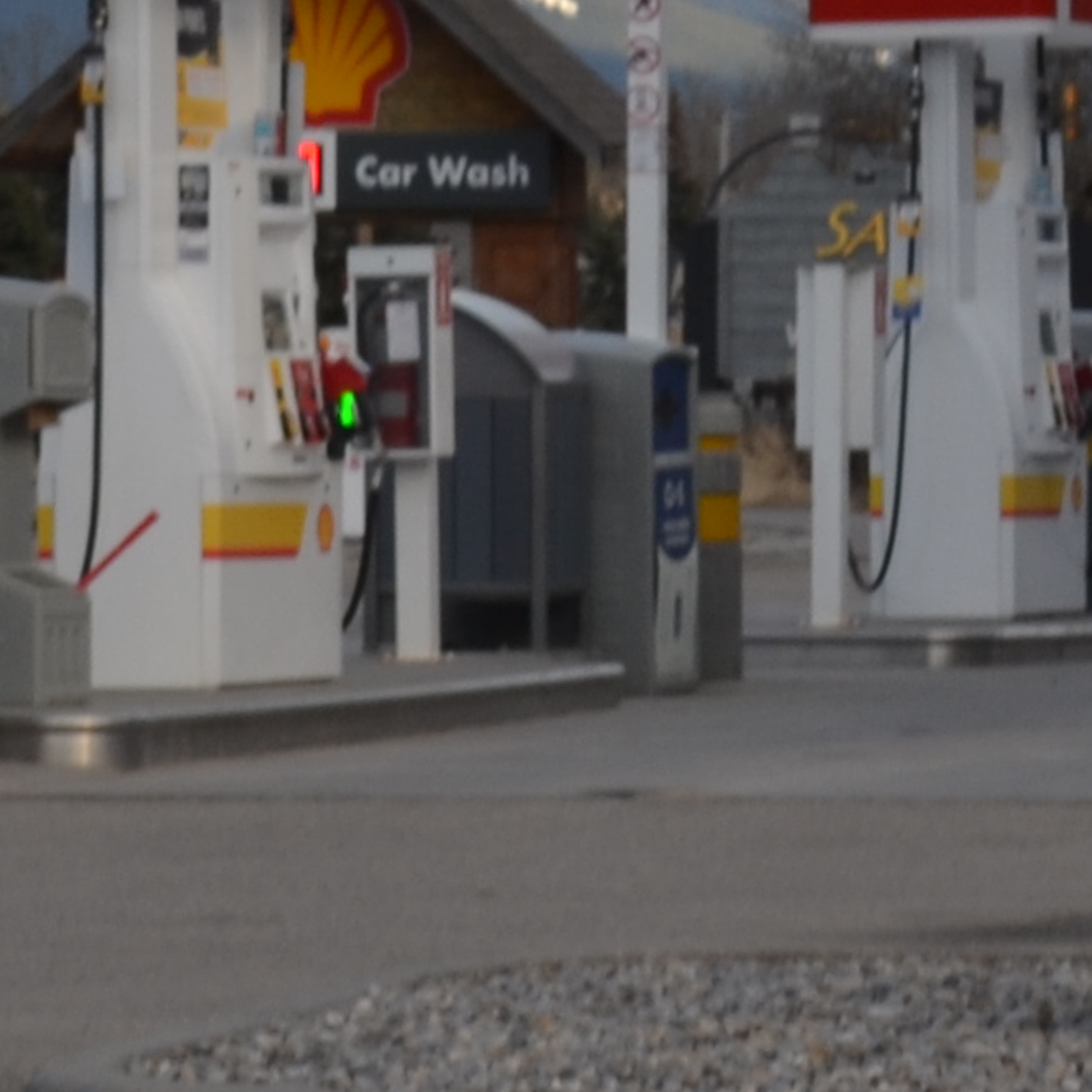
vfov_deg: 5.8
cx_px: 884
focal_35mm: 300
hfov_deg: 5.8
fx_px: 10707
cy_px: -259
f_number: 6.3
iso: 100
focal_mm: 34
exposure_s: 1/160
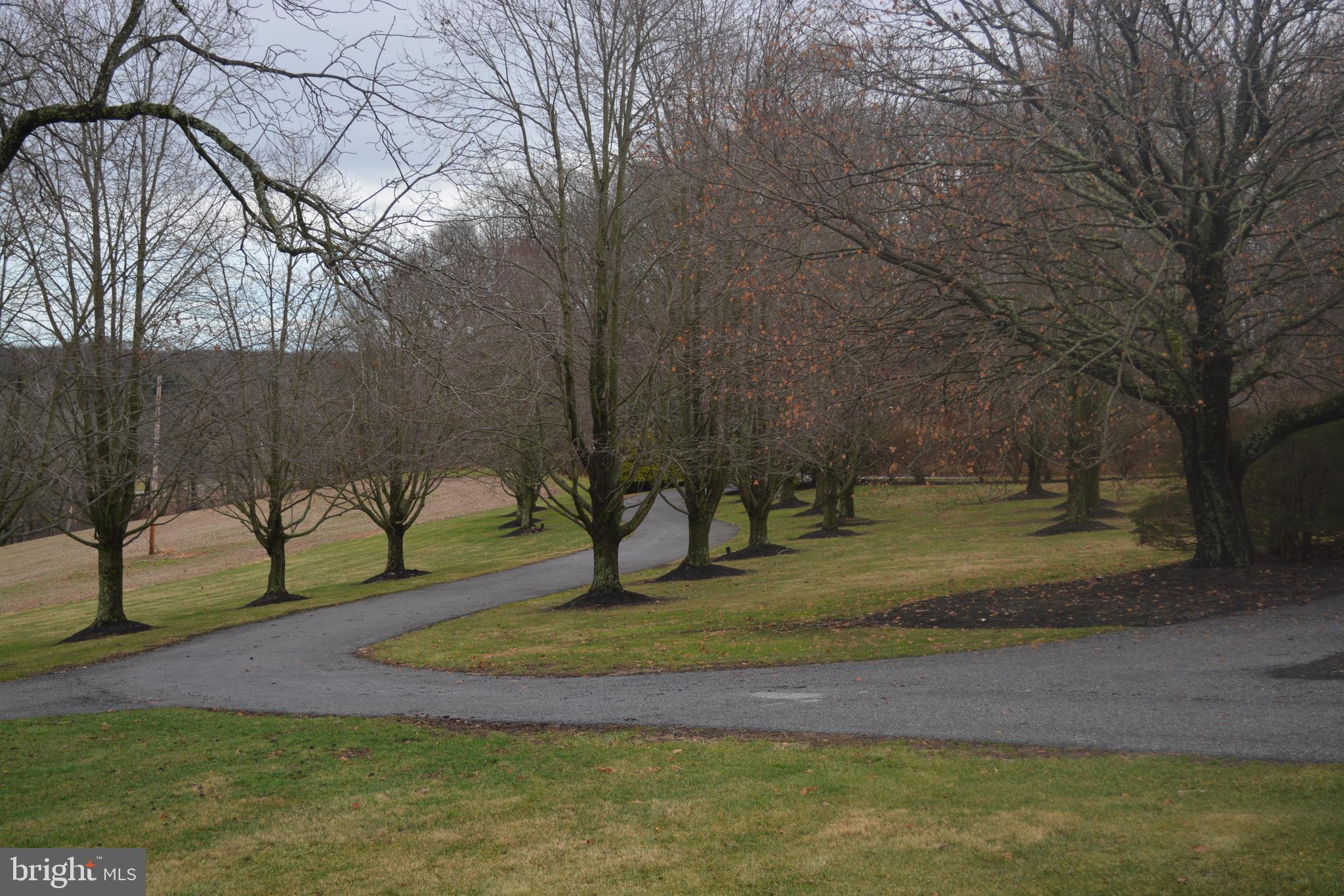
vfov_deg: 25.1
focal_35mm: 54
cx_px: 672
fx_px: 2016
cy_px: 448
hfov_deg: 36.9
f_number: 5
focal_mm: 36
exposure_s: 1/200
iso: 140
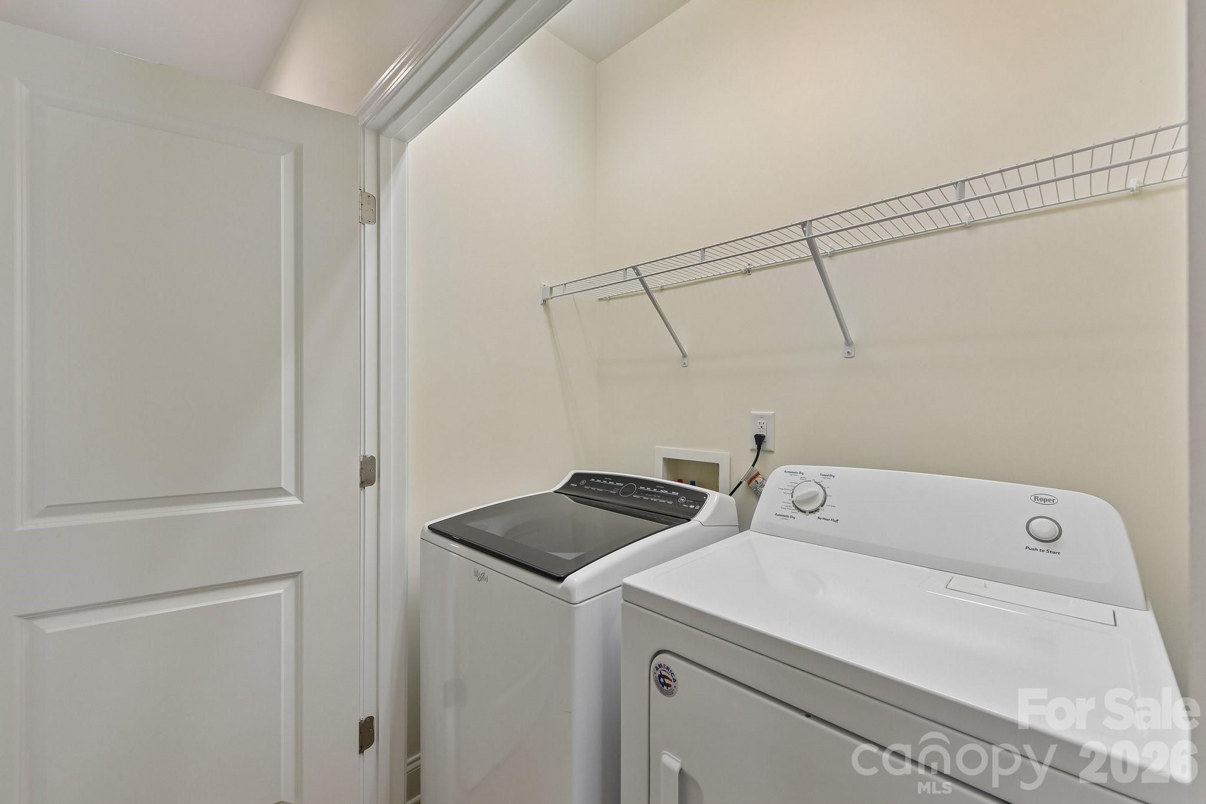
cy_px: 402
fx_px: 502
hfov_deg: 100.4
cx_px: 603
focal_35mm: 15
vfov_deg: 77.3
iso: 200
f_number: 11
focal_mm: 15
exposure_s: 1/13
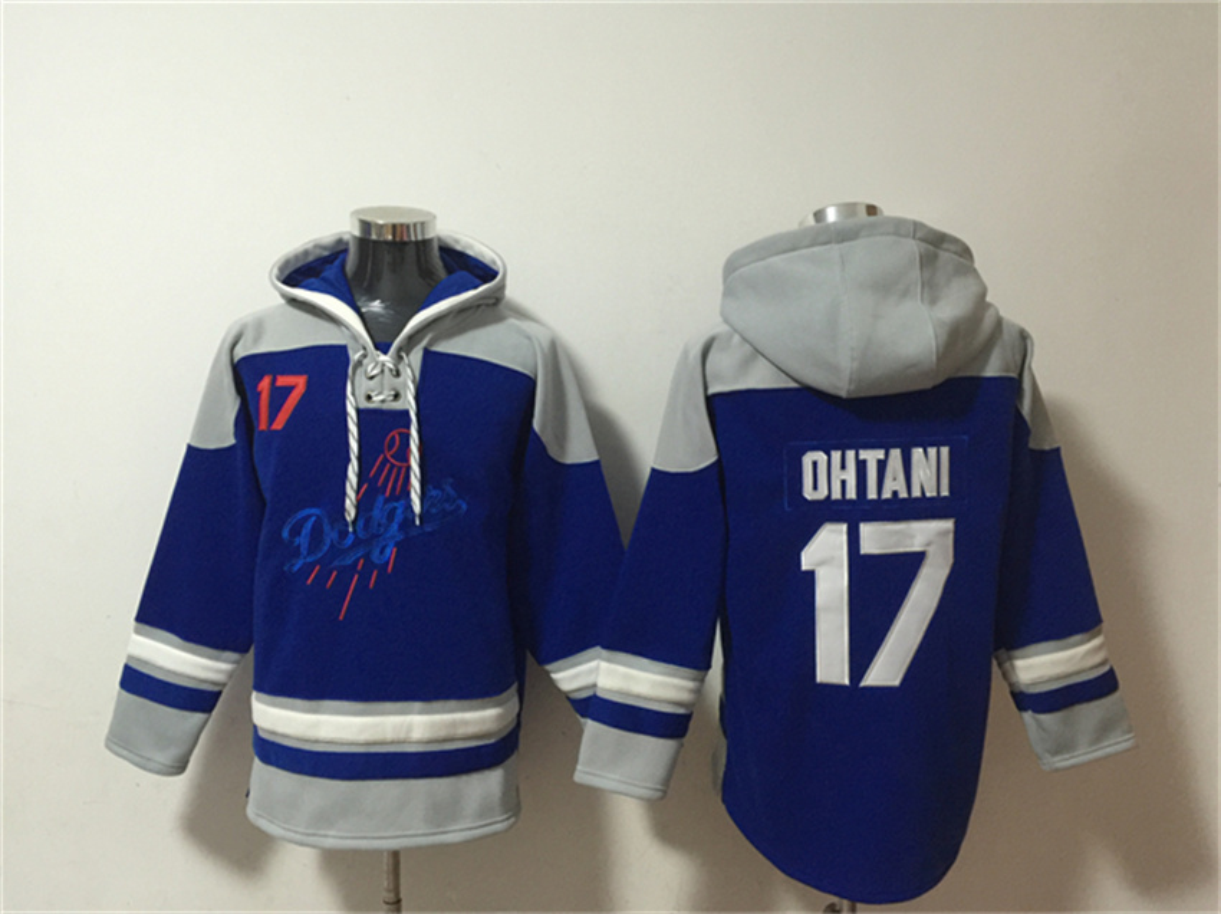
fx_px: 1022
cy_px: 457
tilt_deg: -3.3
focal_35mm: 29
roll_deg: -1.2
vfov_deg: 48.2
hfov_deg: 61.7
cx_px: 610
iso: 125
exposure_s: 1/10
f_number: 2.2
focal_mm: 4.15
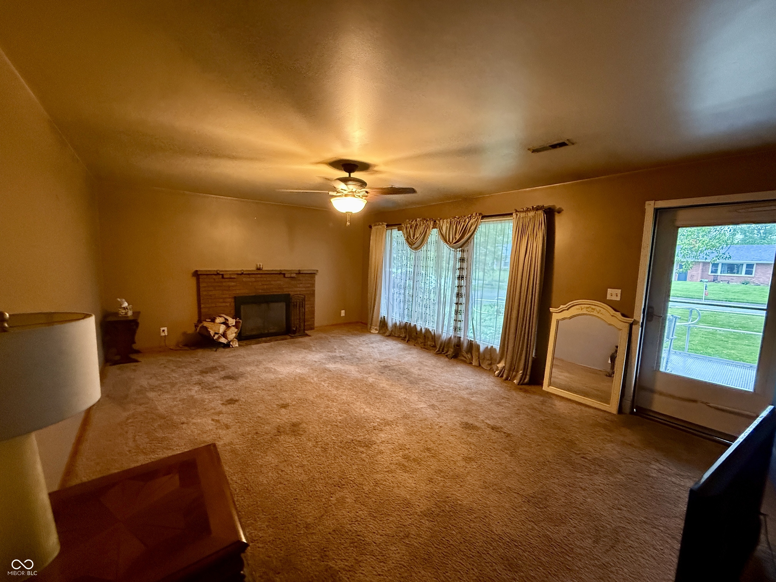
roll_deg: -1.0
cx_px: 388
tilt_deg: -6.4
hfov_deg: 102.1
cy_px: 291
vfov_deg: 85.7
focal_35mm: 14
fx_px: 314
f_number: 2.2
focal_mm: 2.22
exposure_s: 1/60
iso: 800
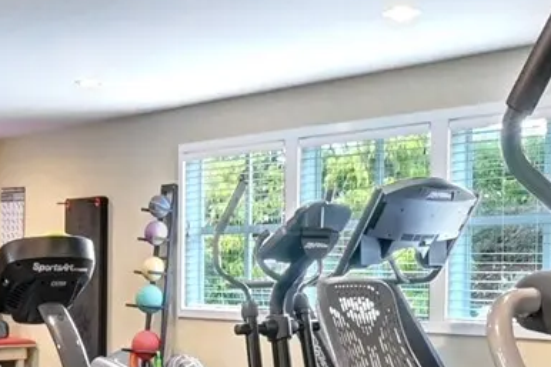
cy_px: 386
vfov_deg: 19.8
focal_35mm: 66
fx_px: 1010
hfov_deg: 30.4
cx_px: 196
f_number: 11
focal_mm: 10
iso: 3200
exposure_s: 1/1.25
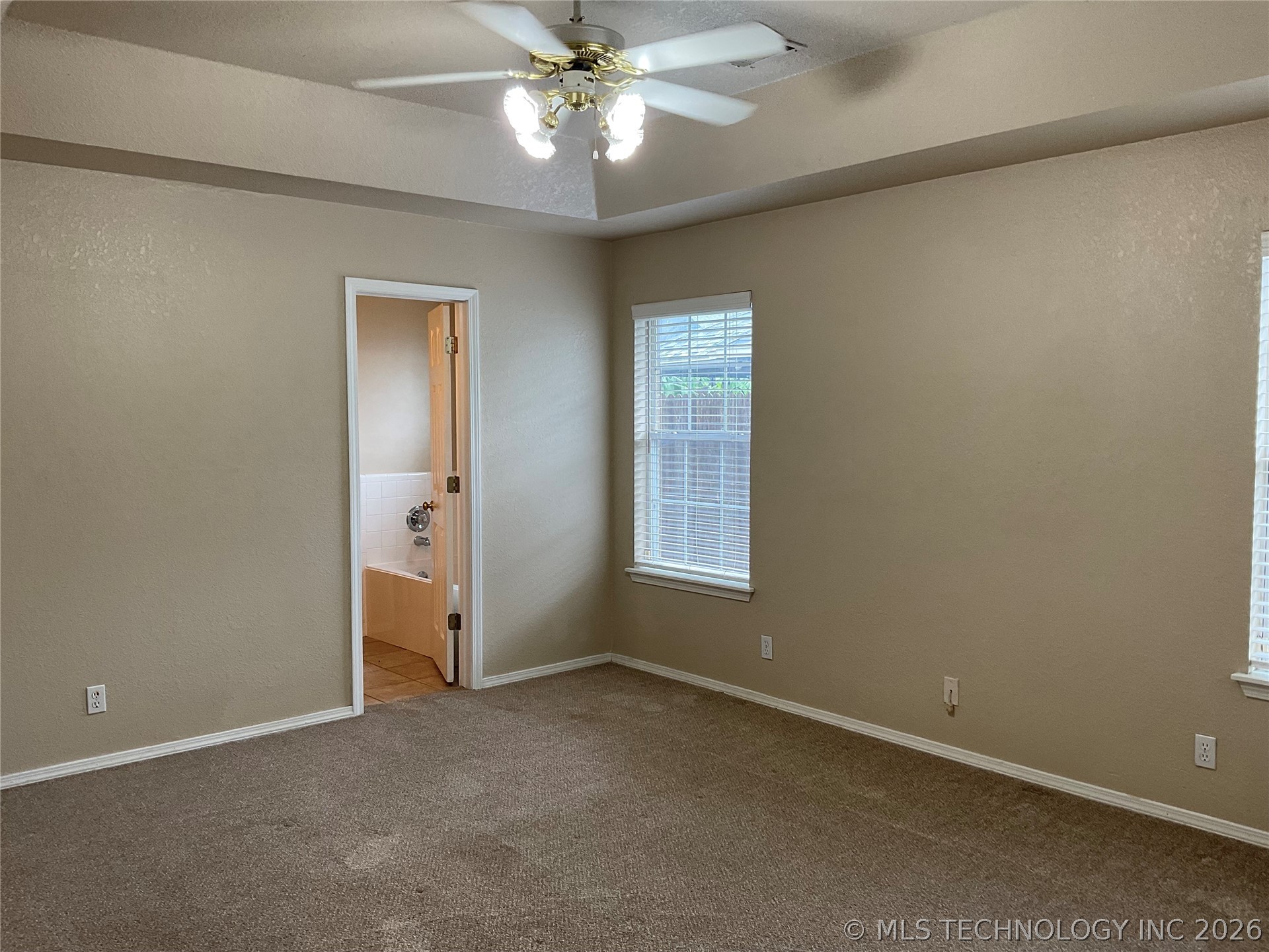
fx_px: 1063
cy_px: 476
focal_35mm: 29
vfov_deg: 48.2
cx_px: 634
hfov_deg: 61.7
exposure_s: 1/120
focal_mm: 3
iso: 64
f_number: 1.8
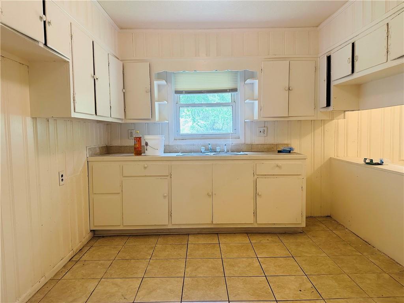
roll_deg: +1.8
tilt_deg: -2.8
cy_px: 152
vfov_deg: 56.8
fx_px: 280
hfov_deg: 71.6
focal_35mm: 24
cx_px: 202
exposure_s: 1/60
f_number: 1.78
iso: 250
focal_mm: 6.86
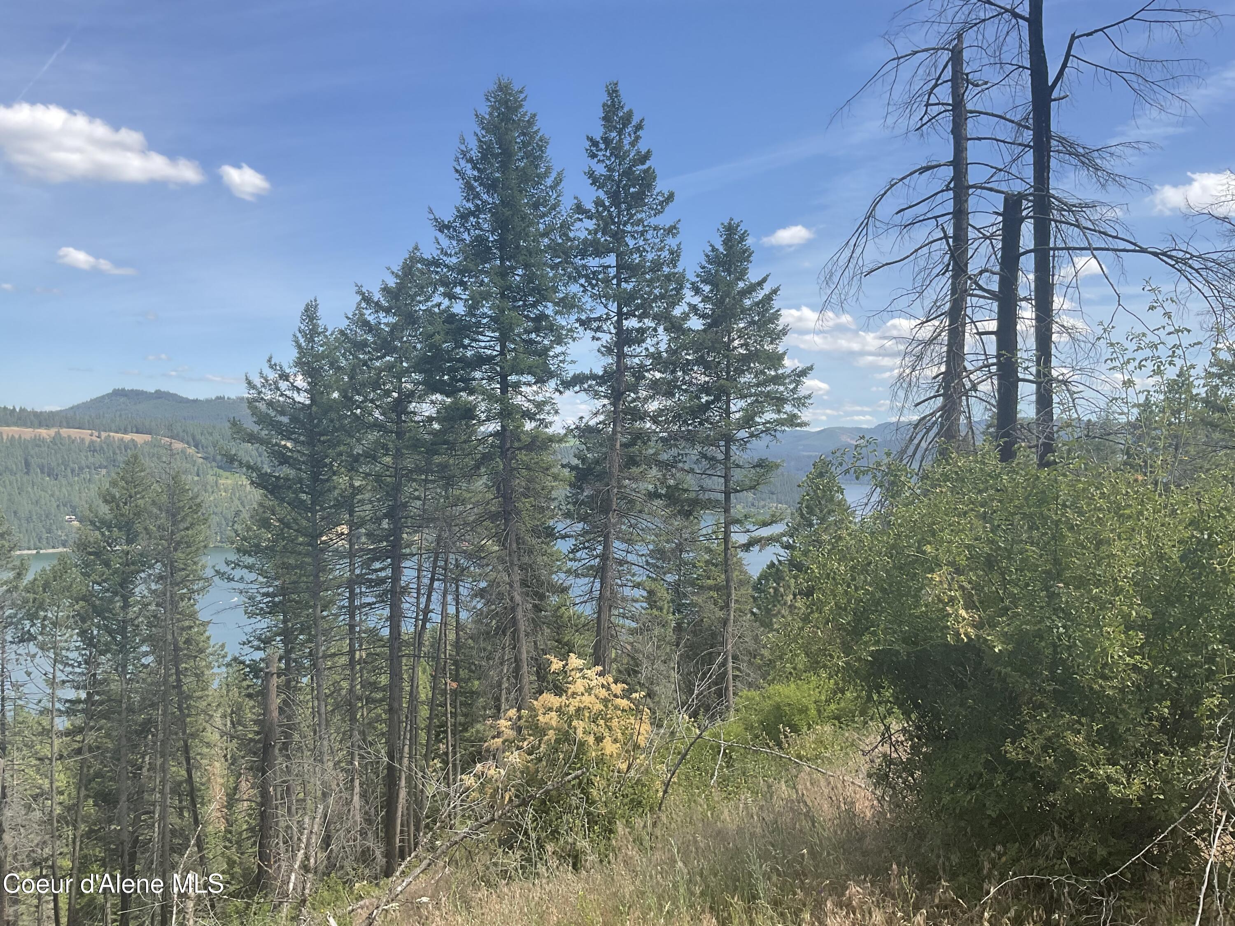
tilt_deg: -1.3
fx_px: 1035
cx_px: 618
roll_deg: -1.1
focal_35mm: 29
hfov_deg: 61.7
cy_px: 463
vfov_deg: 48.2
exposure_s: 1/1250
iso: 16
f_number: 1.8
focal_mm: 3
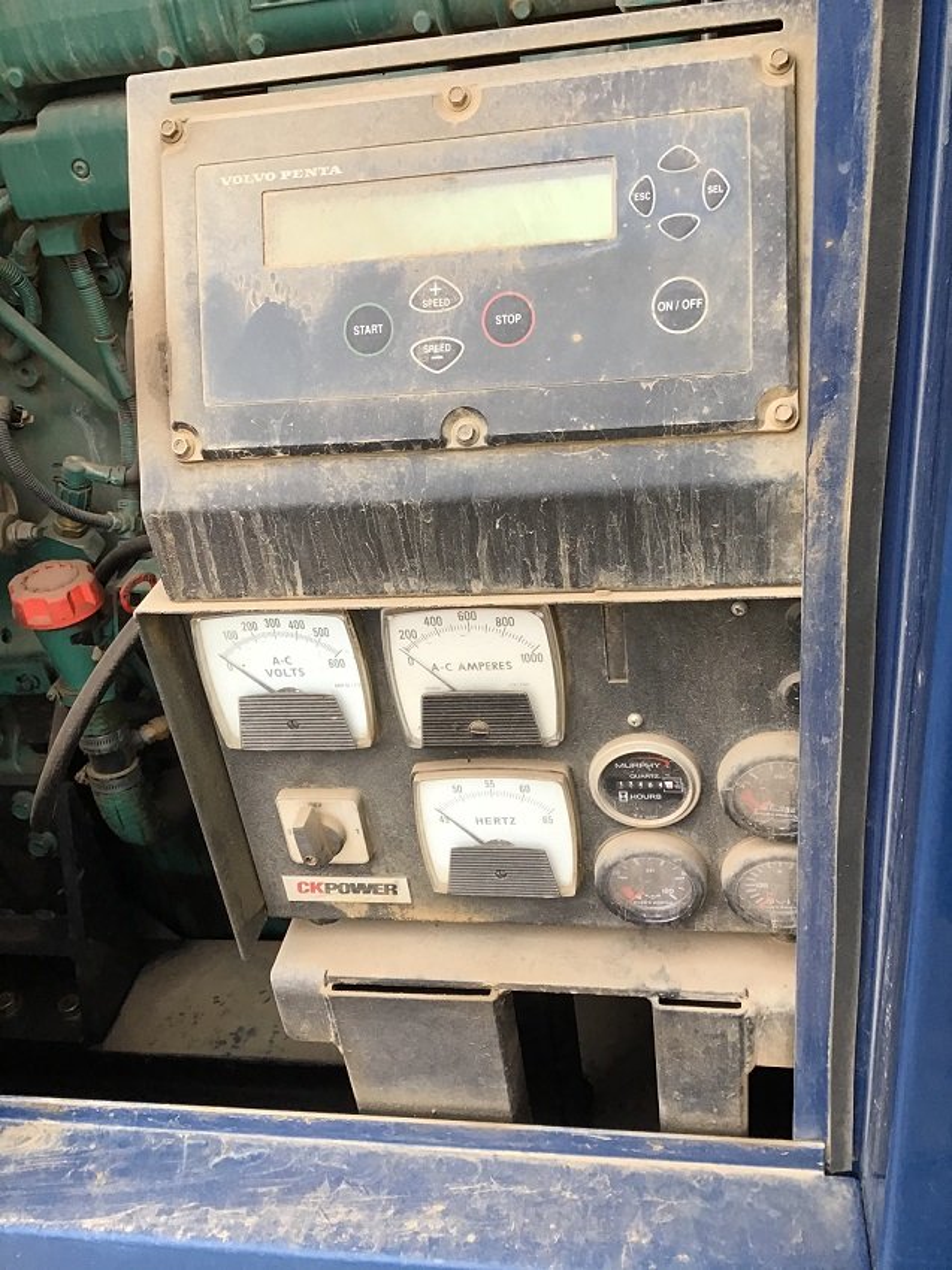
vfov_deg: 58.4
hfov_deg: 45.4
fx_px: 1137
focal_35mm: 31
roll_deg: +9.4
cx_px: 476
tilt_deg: -32.2
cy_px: 635
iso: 25
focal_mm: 3.3
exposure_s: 1/40
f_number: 2.4
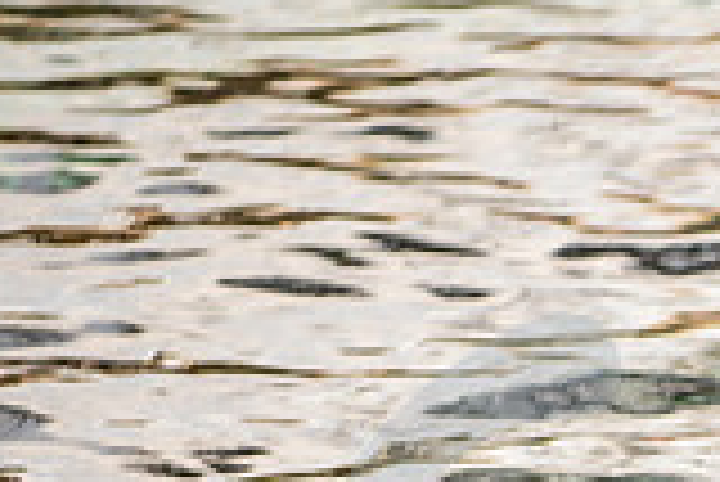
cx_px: 1008
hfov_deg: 2.8
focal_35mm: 724
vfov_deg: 1.9
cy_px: 714
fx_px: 14493
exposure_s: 1/400
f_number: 2.8
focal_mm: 200
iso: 100
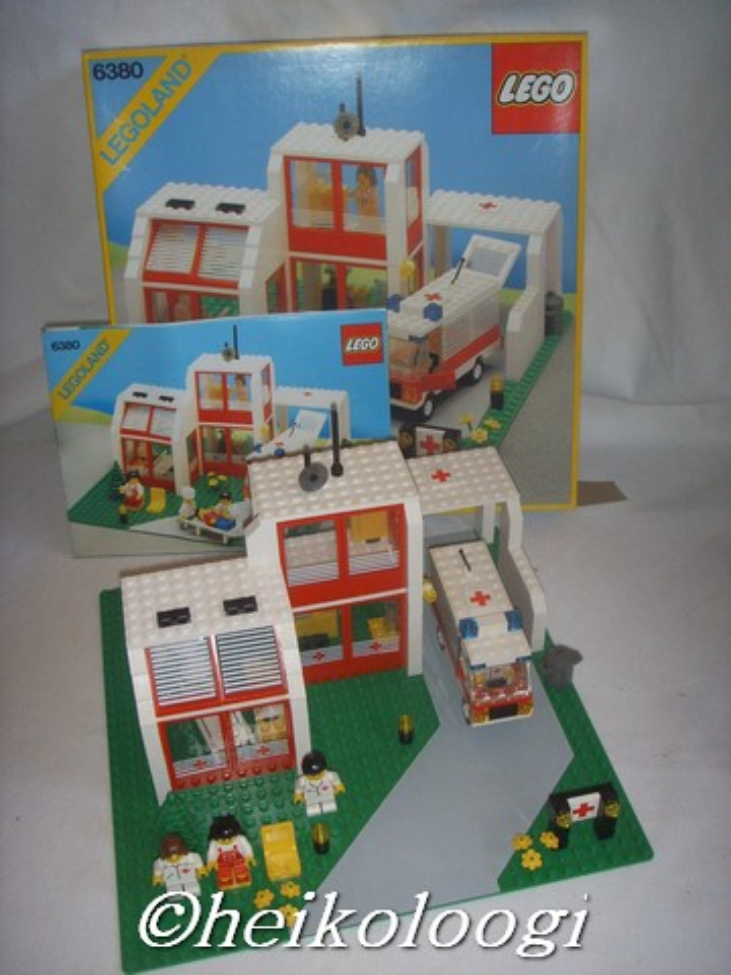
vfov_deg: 47.9
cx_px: 366
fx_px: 1098
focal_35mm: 39
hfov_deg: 36.8
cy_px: 488
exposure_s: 1/45
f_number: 3.5
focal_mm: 6.6
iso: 100
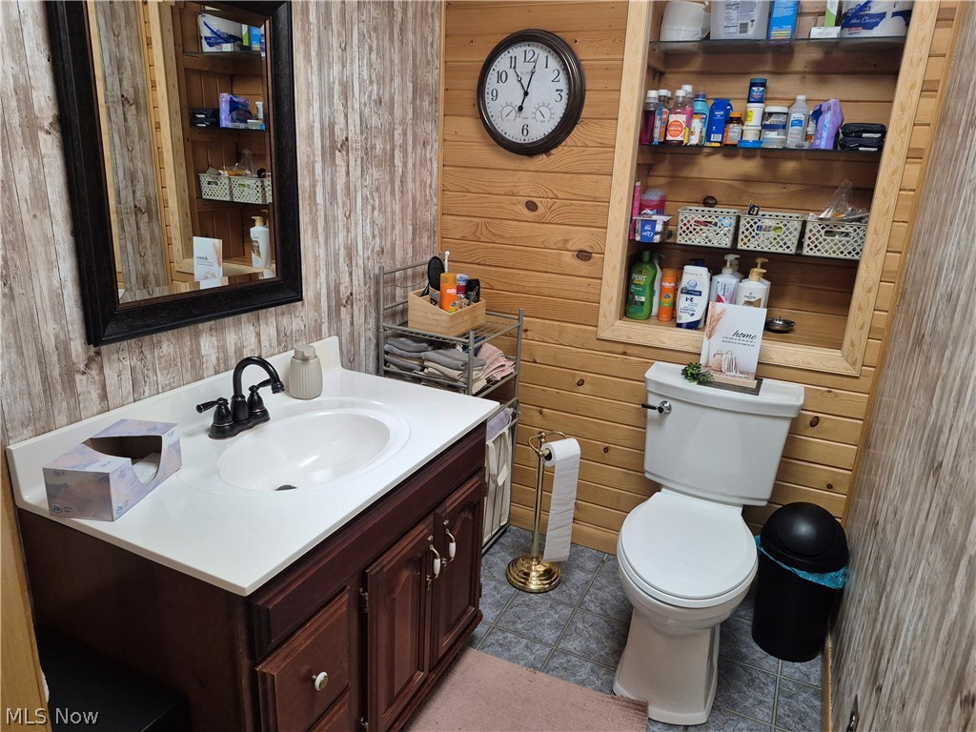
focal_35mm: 23
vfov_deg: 58.9
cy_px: 366
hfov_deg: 73.9
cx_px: 488
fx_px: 648
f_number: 1.8
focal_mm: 5.4
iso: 640
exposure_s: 1/120
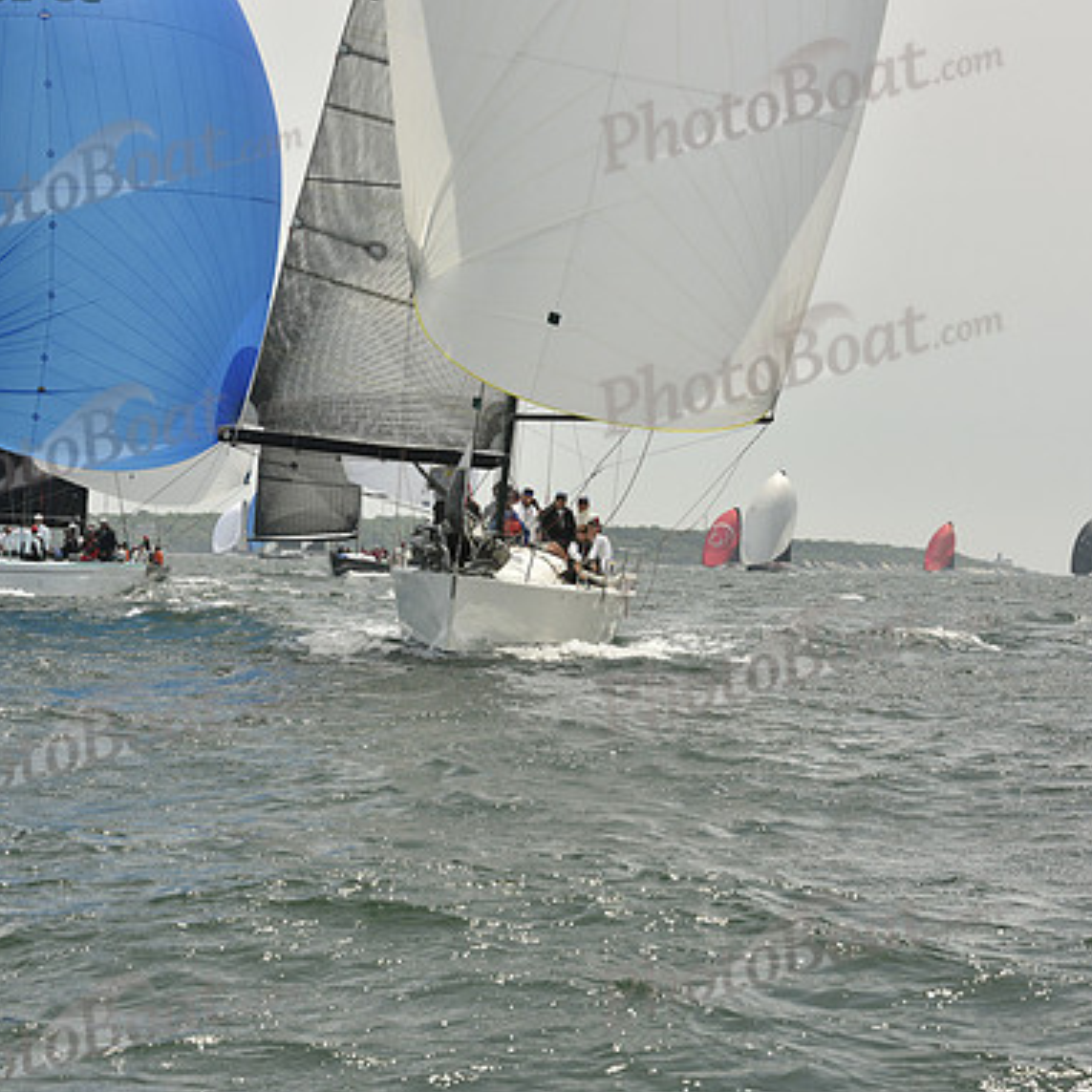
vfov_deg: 16.4
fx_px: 3783
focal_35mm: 106
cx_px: 453
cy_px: 552
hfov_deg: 16.4
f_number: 11
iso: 400
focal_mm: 82
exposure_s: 1/1250
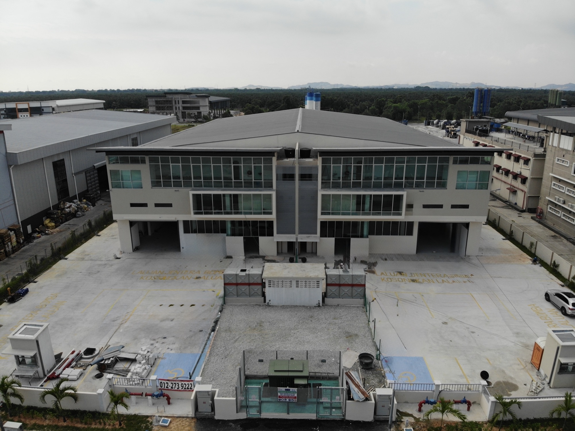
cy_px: 216
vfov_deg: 56.8
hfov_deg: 71.6
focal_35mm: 24
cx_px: 288
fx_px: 399
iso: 100
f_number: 2.8
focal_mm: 4.5
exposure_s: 1/834
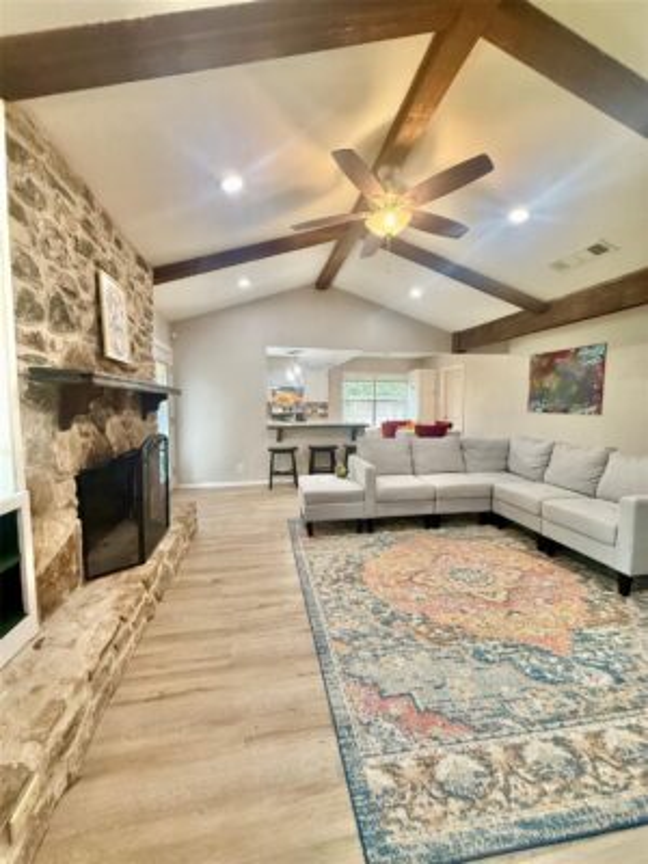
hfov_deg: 85.7
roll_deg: +0.1
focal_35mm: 14
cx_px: 324
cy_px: 432
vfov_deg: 102.1
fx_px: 349
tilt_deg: -3.9
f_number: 2.2
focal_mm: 2.22
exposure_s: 1/120
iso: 320
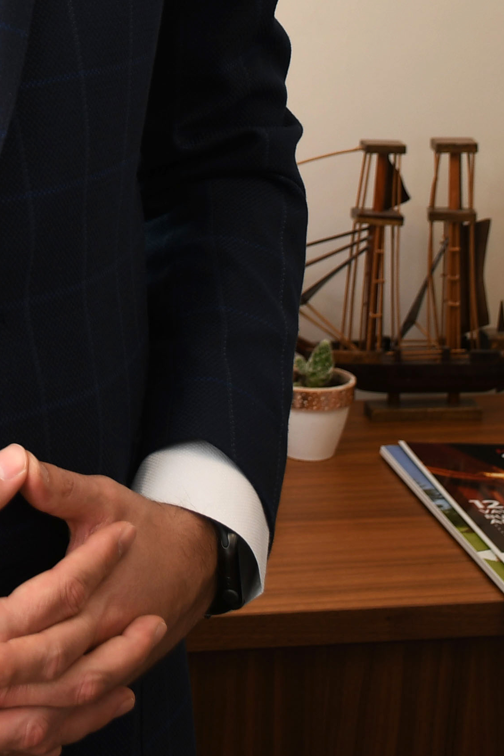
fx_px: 2688
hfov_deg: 10.5
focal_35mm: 128
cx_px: -102
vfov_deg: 15.3
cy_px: -193
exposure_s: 1/60
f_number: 4.5
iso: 125
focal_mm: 26
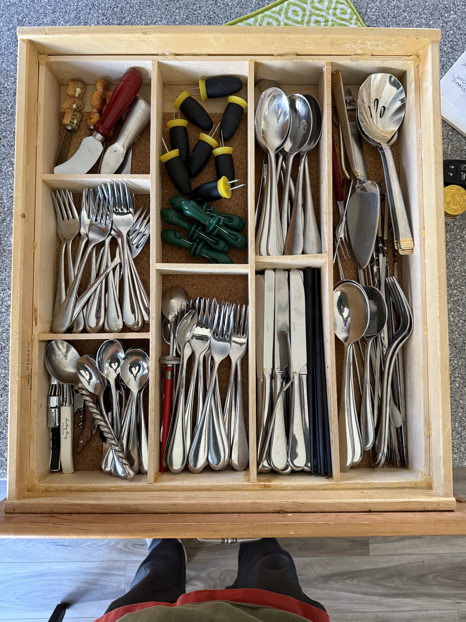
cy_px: 311
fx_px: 431
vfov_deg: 71.6
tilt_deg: -85.5
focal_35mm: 24
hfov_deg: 56.8
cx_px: 233
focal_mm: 6.76
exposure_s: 1/60
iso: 400
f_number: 1.78
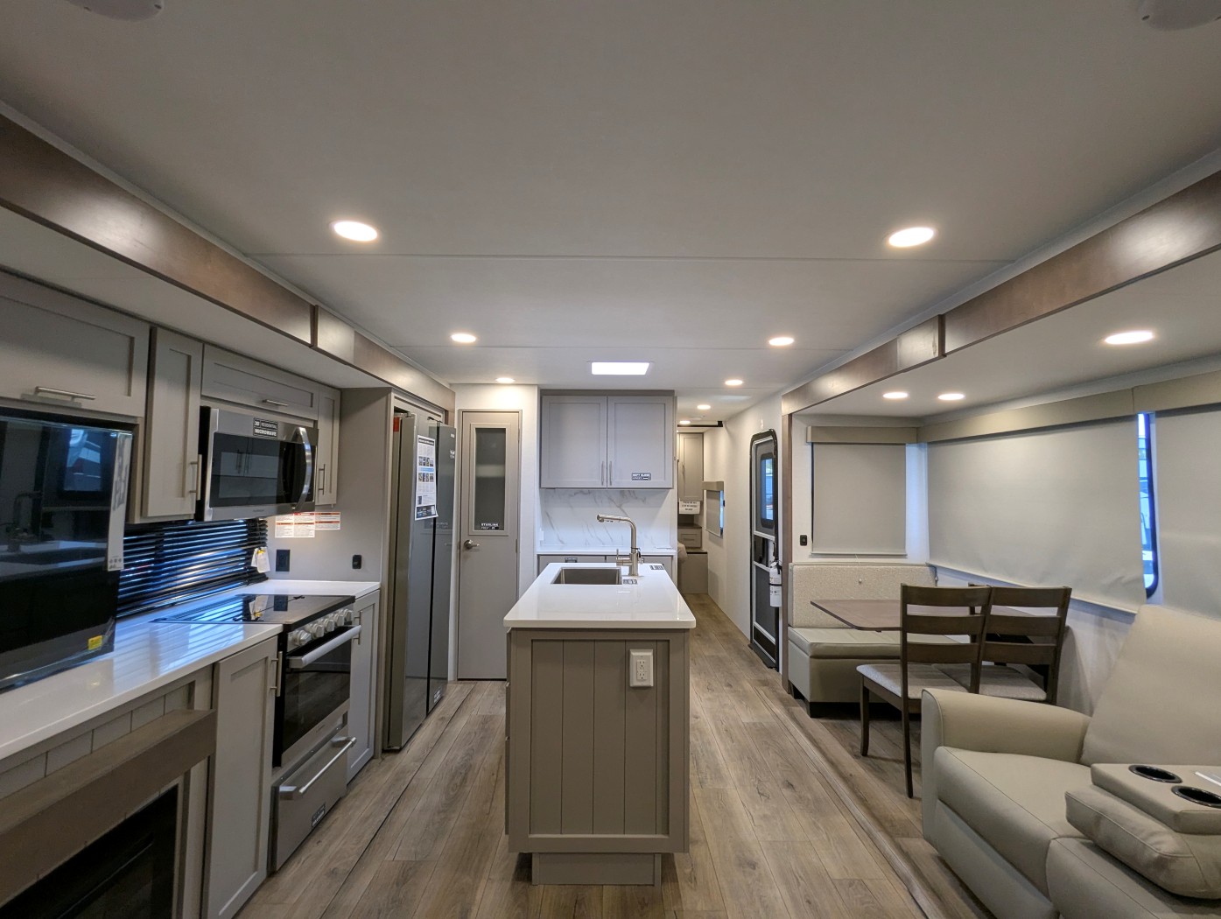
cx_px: 610
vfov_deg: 78.2
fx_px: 565
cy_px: 460
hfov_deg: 94.4
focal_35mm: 16
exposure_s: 1/43.3
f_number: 2.2
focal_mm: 2.35
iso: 73
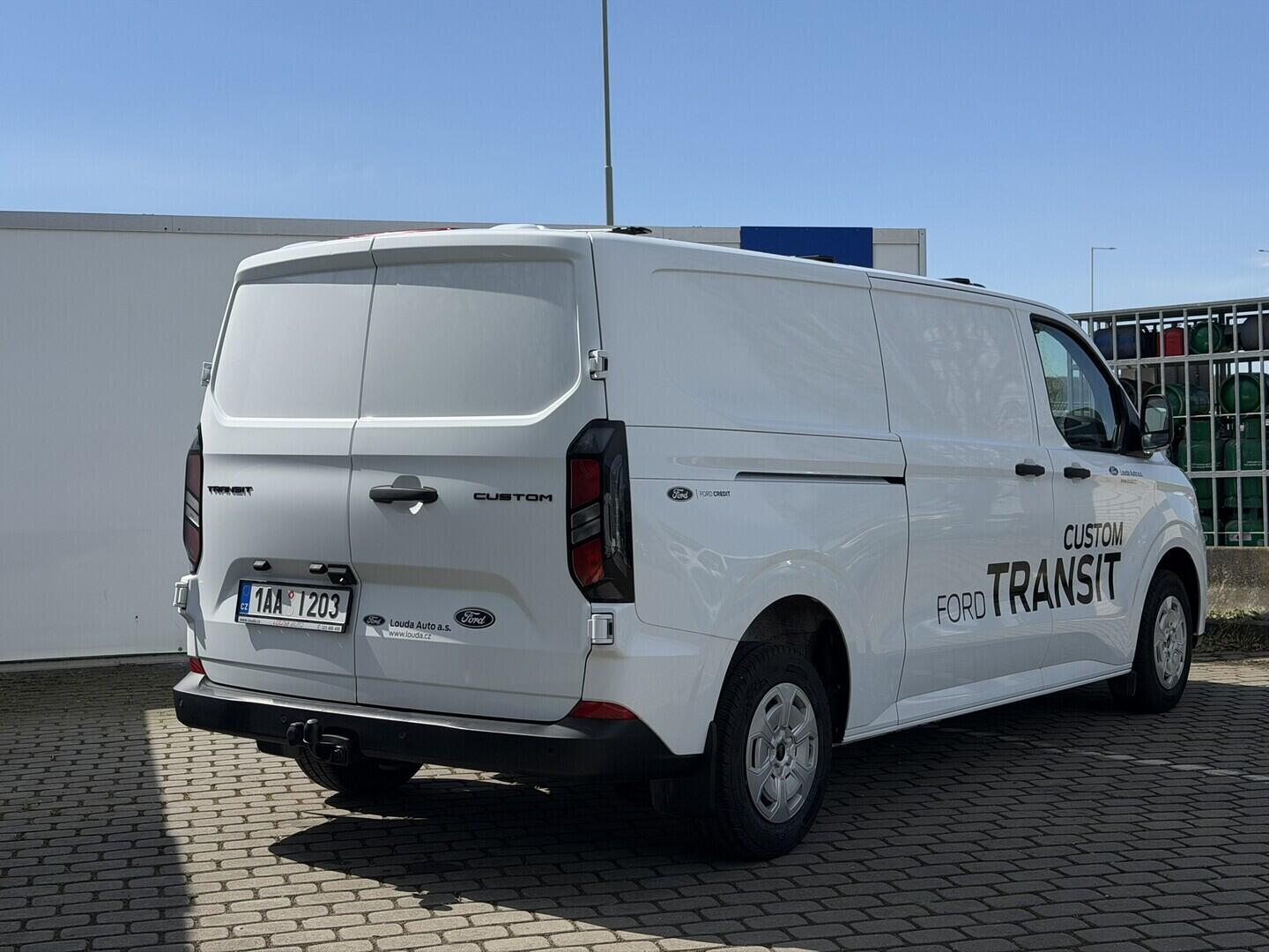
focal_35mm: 48
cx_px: 634
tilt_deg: -1.5
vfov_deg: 30.3
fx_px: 1760
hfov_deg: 39.7
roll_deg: +2.5
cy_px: 476
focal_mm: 6.76
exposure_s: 1/7143
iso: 64
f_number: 1.78
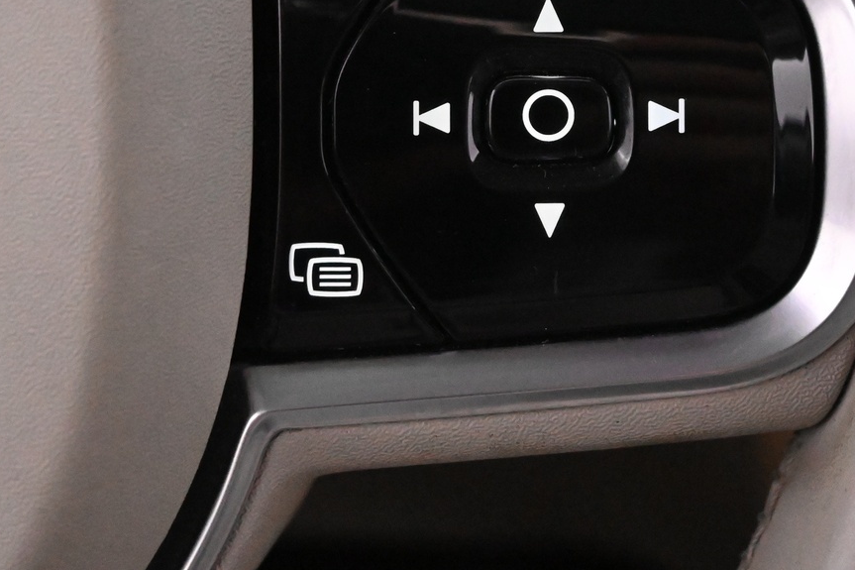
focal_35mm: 77
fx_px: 1839
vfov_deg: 17.3
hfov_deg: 26.2
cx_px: 461
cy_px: 51
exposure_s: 1/40
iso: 9000
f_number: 4.5
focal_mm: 27.5
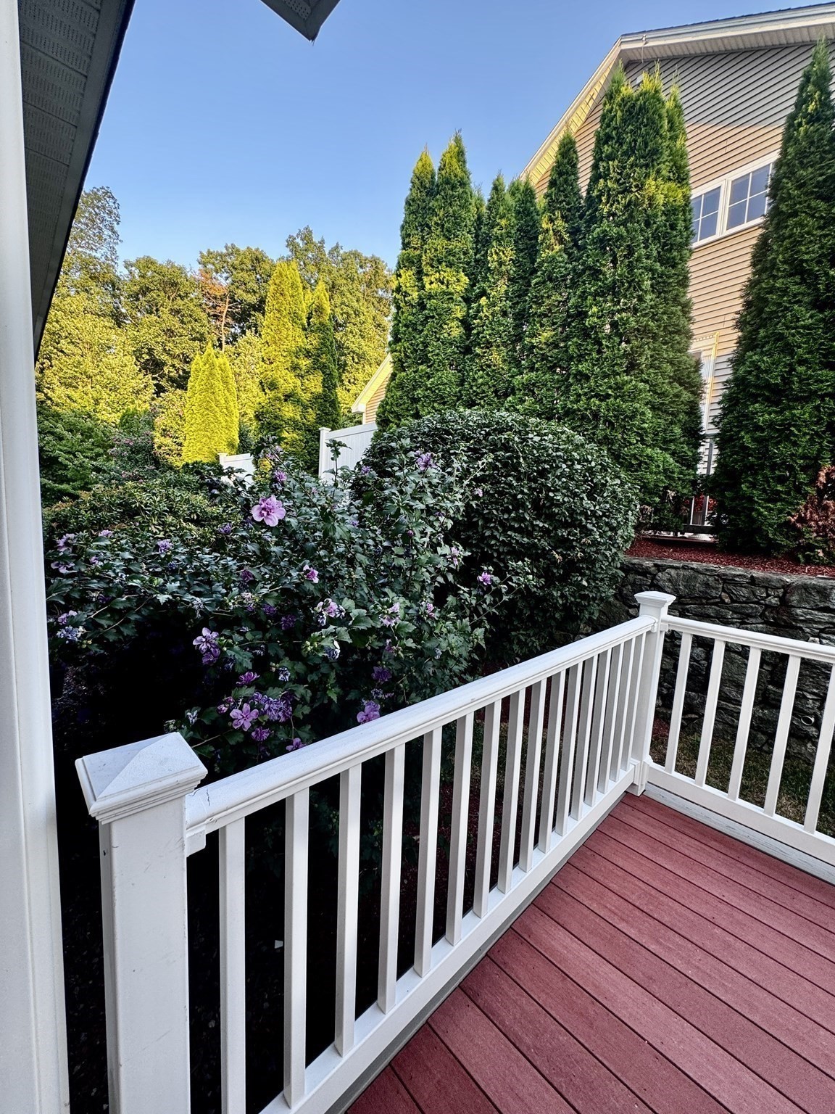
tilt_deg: -7.7
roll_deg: -2.7
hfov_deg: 85.7
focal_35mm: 14
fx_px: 450
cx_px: 418
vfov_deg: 102.1
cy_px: 557
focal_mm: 2.22
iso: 100
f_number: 2.2
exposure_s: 1/99
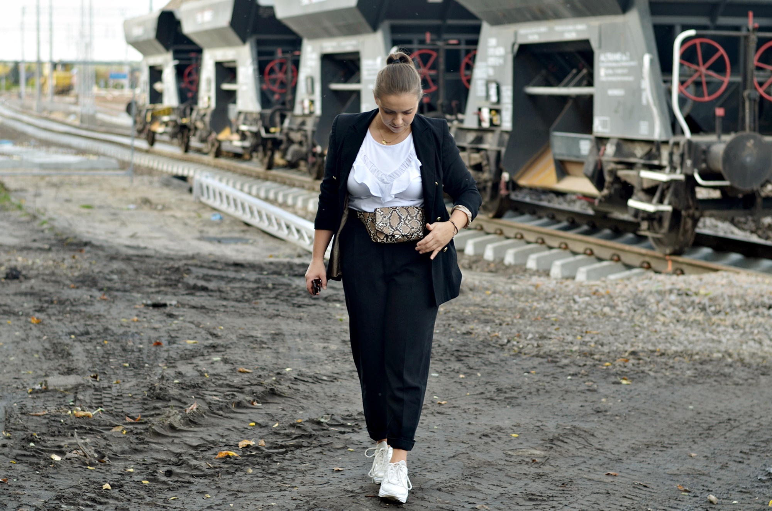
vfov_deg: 18.1
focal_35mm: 75
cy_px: 256
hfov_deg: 27.0
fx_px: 1605
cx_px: 386
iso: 100
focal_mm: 50
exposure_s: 1/320
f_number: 2.8
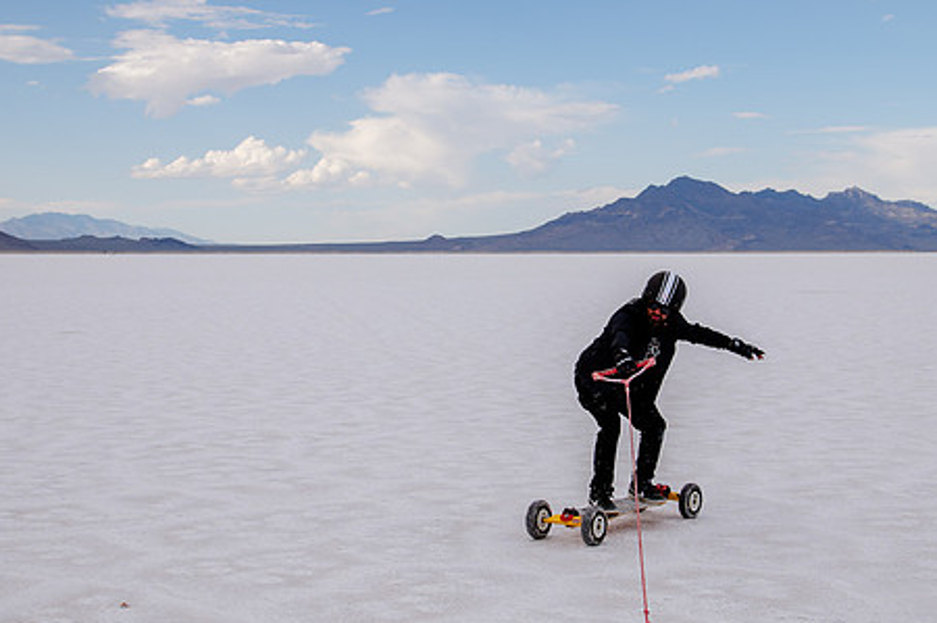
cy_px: 309
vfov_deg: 22.6
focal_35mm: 60
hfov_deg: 33.4
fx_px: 1560
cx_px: 491
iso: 100
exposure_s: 1/400
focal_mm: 38
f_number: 8
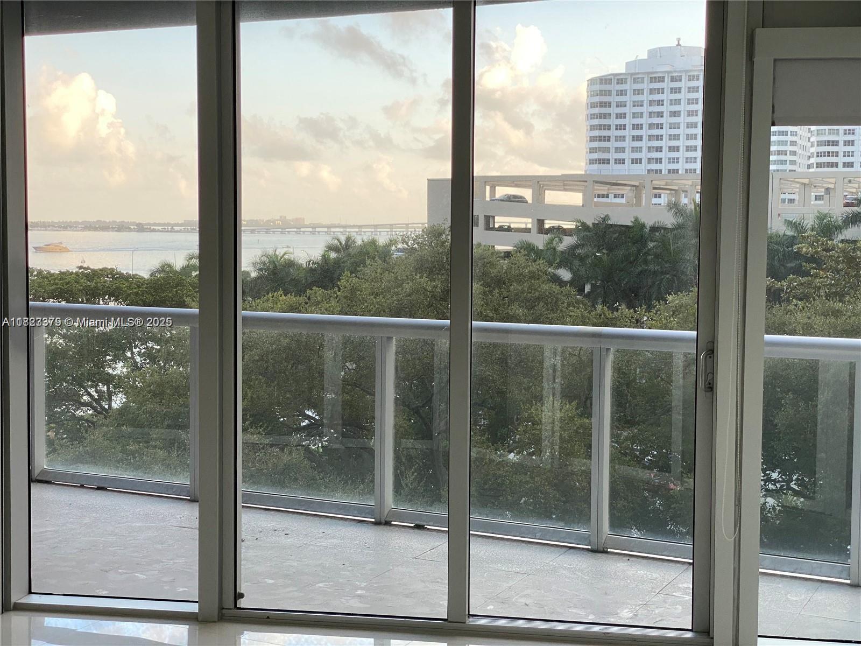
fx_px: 1293
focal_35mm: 52
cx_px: 430
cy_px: 323
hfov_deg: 36.8
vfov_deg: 28.0
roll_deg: -0.1
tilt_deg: -2.6
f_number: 2
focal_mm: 6
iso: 80
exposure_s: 1/120
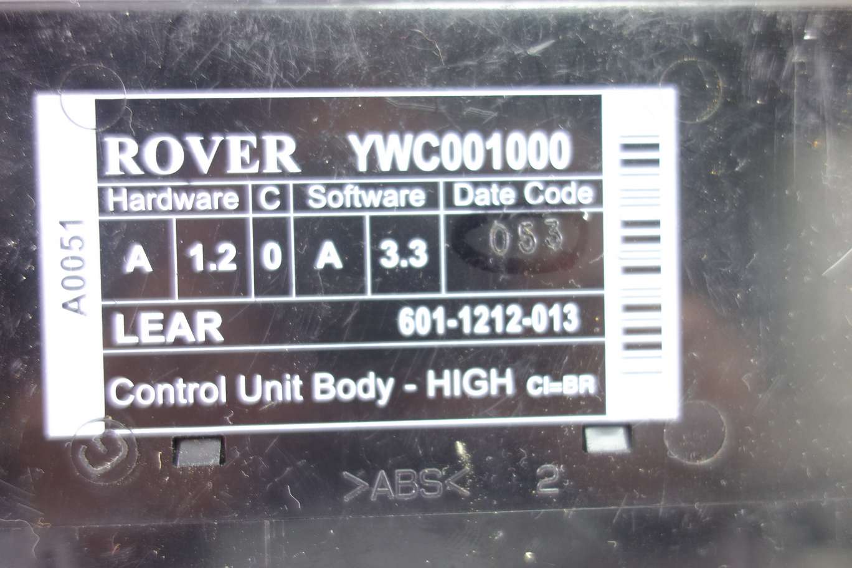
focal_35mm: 28
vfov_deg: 46.4
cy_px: 284
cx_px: 426
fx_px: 663
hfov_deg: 65.5
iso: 320
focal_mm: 10.4
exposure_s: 1/30
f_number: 2
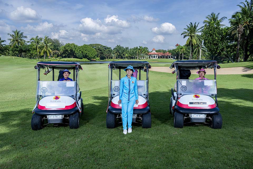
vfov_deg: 43.6
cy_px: 84
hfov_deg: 61.9
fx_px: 211
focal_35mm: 30
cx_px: 126
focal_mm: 30
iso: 80
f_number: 8
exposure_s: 1/200
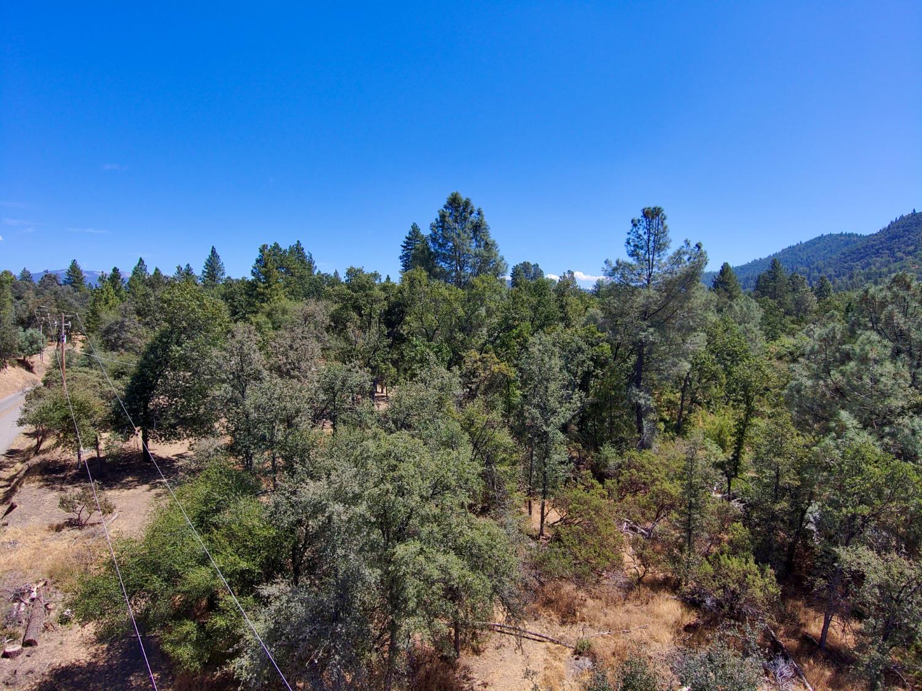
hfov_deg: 79.0
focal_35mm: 21
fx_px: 559
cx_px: 461
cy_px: 346
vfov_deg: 63.4
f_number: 2.8
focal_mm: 3.7
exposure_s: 1/1114
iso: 100
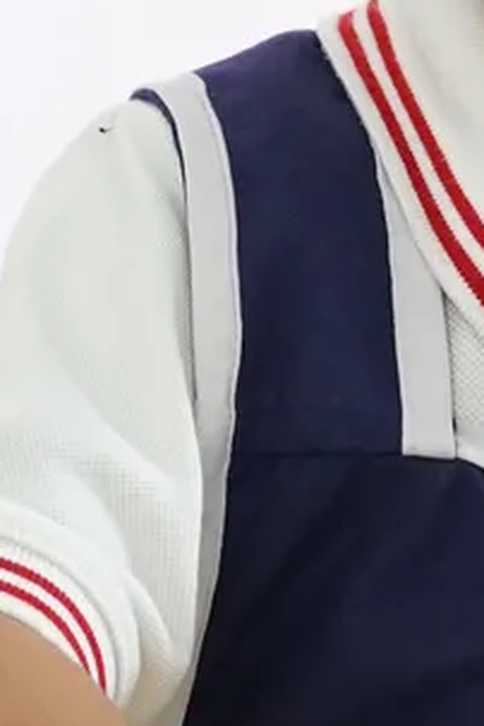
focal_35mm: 683
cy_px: 278
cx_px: 1009
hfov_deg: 2.0
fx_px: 13773
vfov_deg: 3.0
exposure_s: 1/250
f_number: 4
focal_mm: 77
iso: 3200
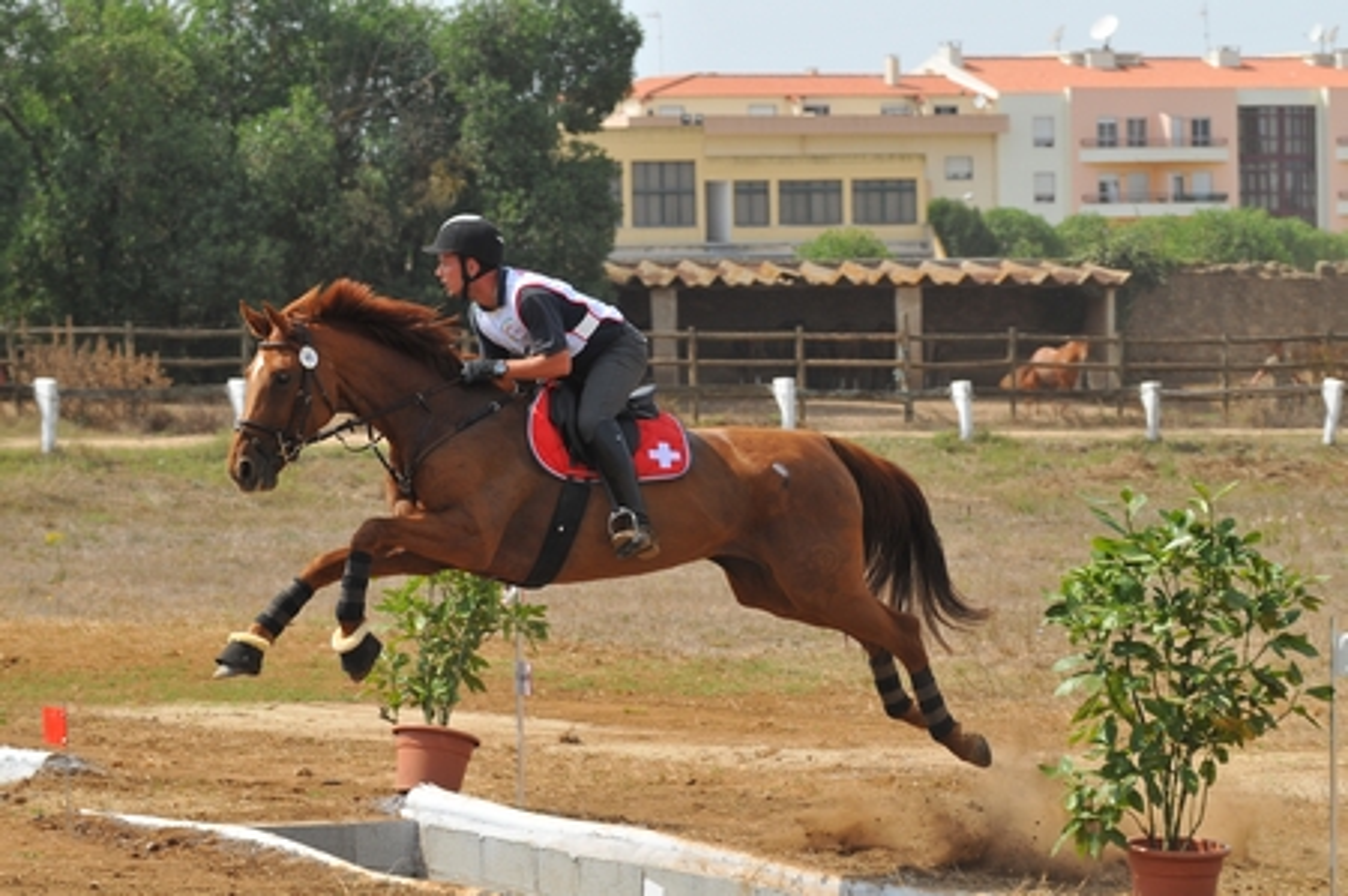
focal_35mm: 158
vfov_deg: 8.7
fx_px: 5891
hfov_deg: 13.1
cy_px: 448
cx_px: 674
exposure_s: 1/800
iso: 320
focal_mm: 105
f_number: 5.6
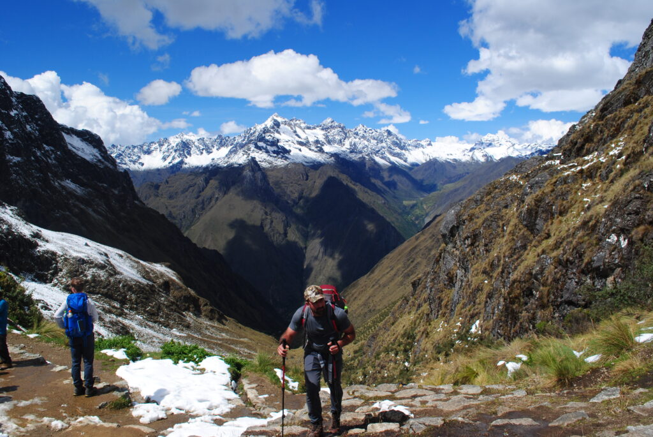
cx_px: 326
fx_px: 545
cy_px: 218
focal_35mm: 30
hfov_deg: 61.9
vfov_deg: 43.7
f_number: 10
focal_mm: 20
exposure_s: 1/250
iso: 100
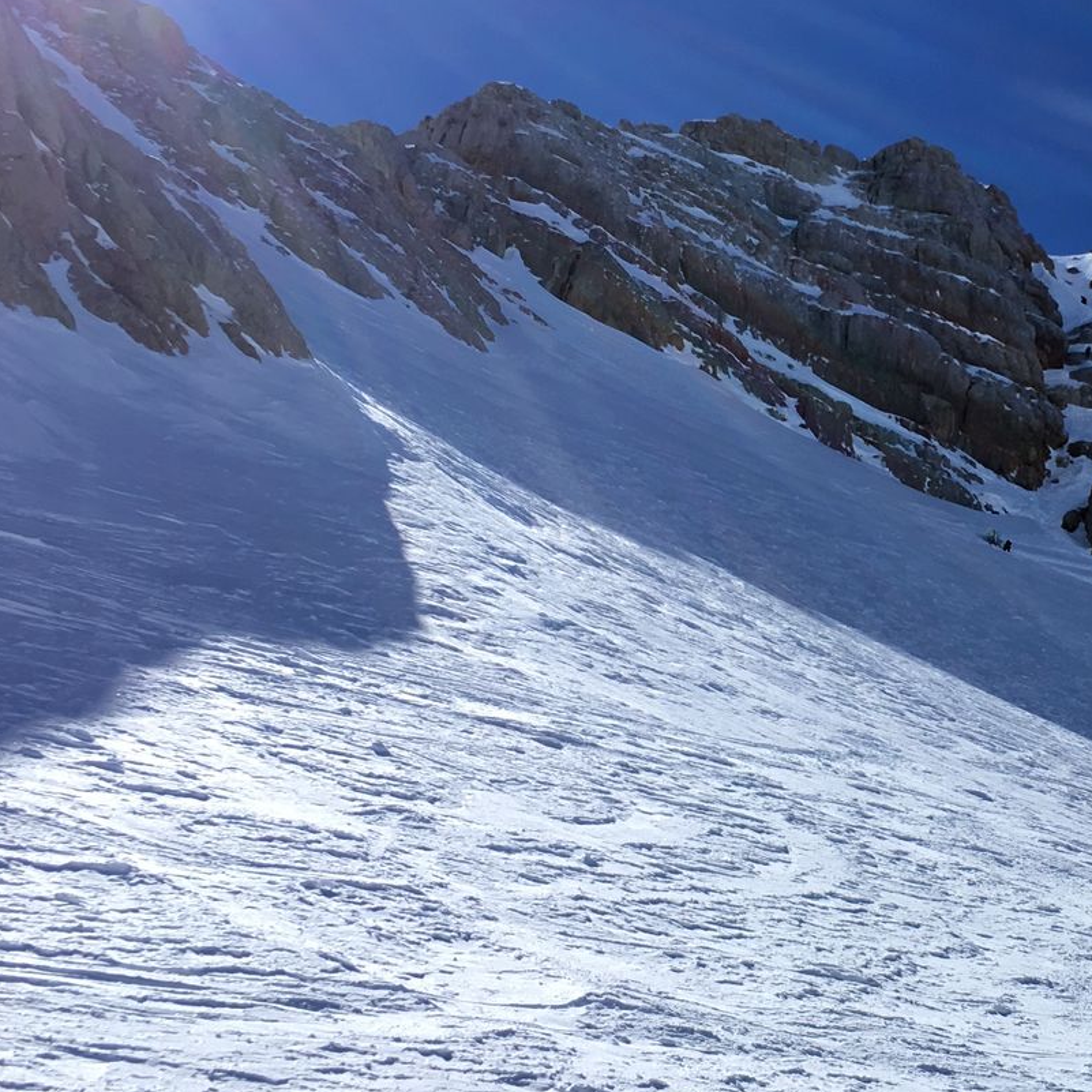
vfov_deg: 26.9
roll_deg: -2.4
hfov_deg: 26.1
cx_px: 962
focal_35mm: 64
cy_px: 509
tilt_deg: +30.7
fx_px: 2284
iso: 25
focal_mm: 4.15
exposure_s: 1/2404
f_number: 2.2
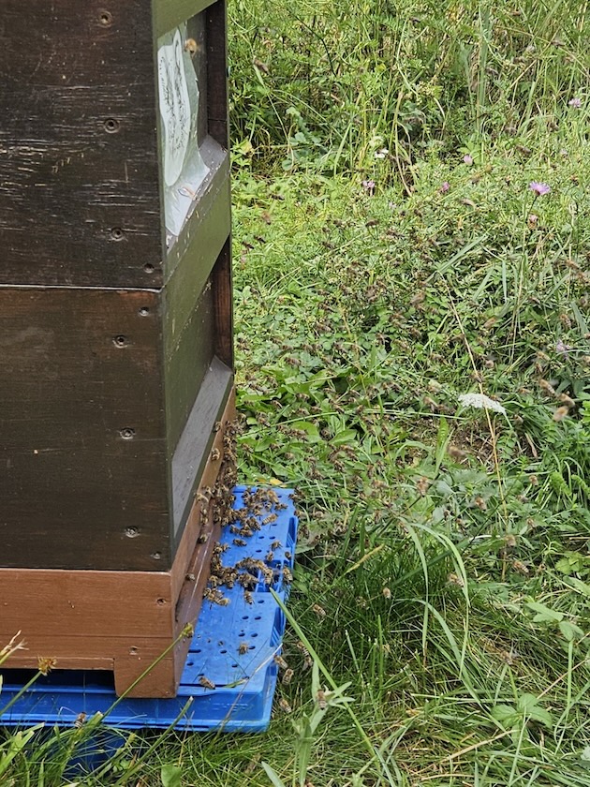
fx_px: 523
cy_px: 394
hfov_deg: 58.9
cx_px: 295
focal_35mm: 23
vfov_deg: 73.9
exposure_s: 1/705
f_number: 1.8
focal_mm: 5.4
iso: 25
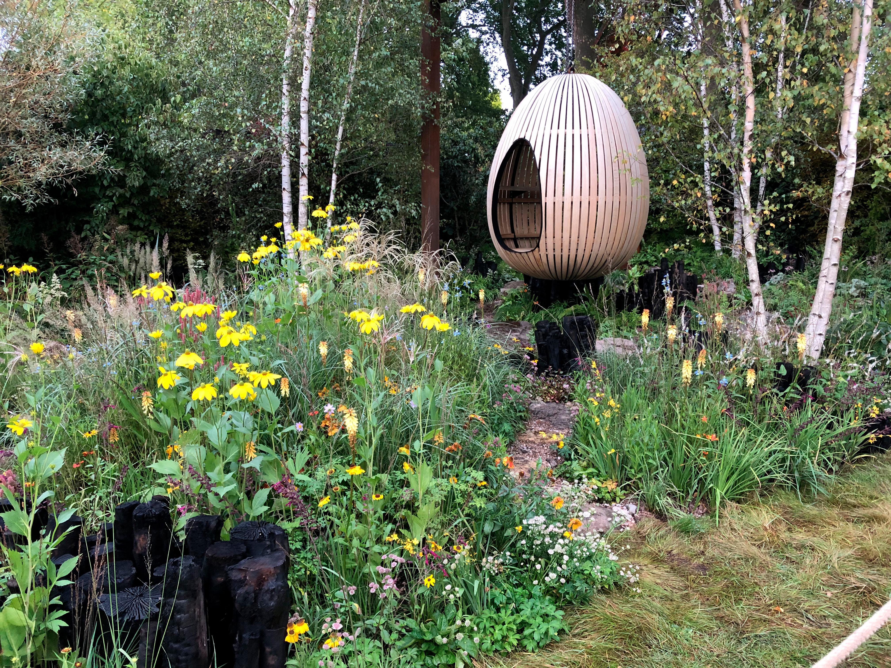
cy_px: 334
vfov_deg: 49.7
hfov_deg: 63.4
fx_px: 721
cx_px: 446
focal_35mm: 28
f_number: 1.8
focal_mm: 4
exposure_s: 1/30
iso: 40
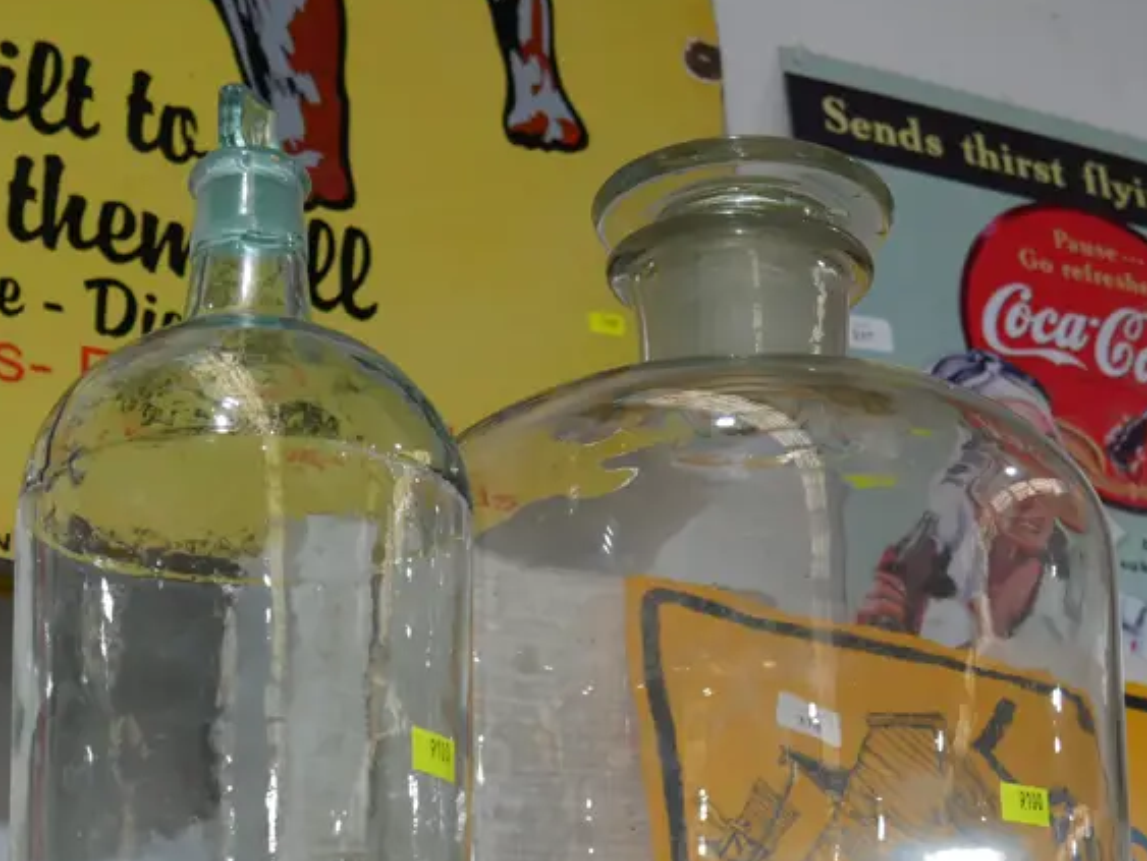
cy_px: 738
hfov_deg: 24.4
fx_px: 2652
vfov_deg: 18.2
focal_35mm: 80
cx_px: 638
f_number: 4.7
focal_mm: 22
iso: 500
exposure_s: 1/60
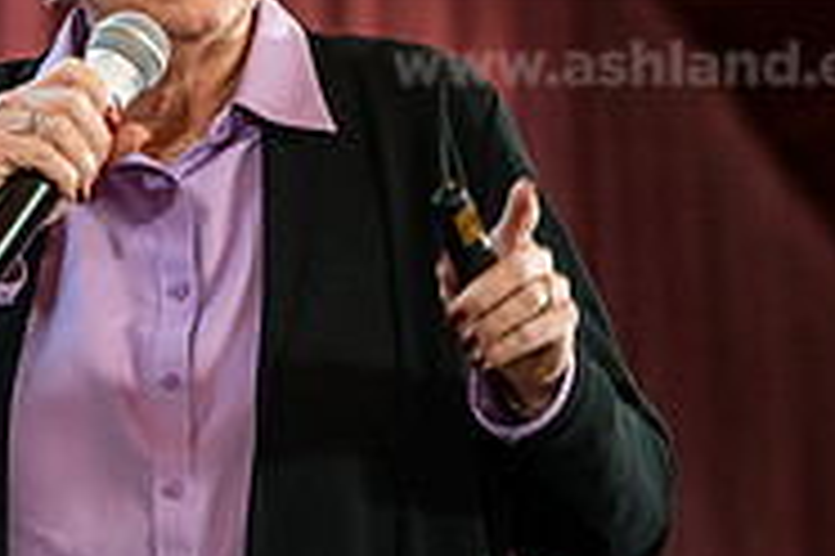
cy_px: 159
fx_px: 8674
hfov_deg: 5.5
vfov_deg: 3.7
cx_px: 189
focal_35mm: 374
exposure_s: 1/200
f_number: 3.5
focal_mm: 120
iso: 1600
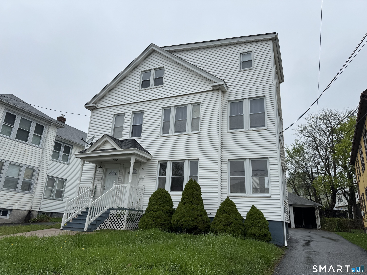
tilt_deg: +16.7
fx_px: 254
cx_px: 184
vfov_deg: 56.8
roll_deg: -3.0
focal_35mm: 24
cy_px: 138
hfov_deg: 71.6
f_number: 1.78
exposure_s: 1/3247
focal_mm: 6.76
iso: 80
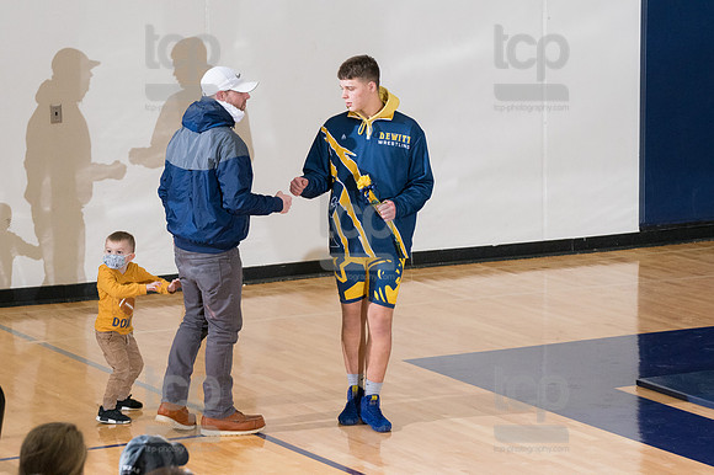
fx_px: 3112
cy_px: 238
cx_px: 357
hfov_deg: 13.1
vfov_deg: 8.7
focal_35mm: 157
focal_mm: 105
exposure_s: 1/250
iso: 1600
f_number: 5.6
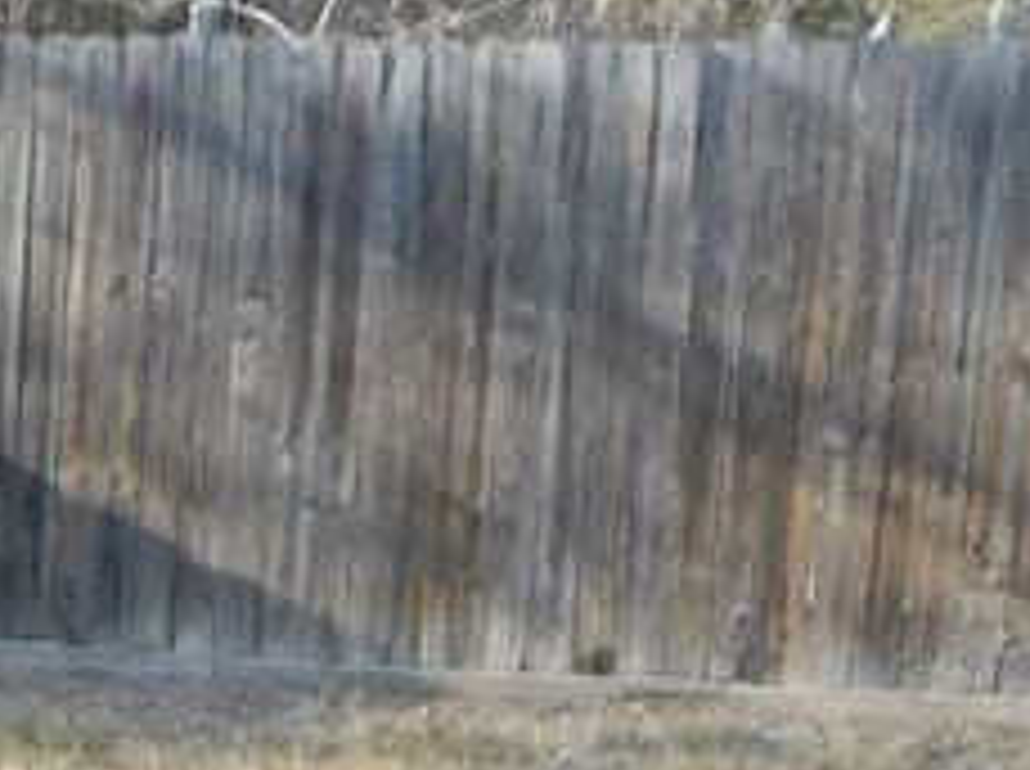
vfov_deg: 7.0
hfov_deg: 10.3
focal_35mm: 189
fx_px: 5615
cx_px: -256
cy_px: 2274
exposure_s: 1/320
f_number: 3.2
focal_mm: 5.3
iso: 125
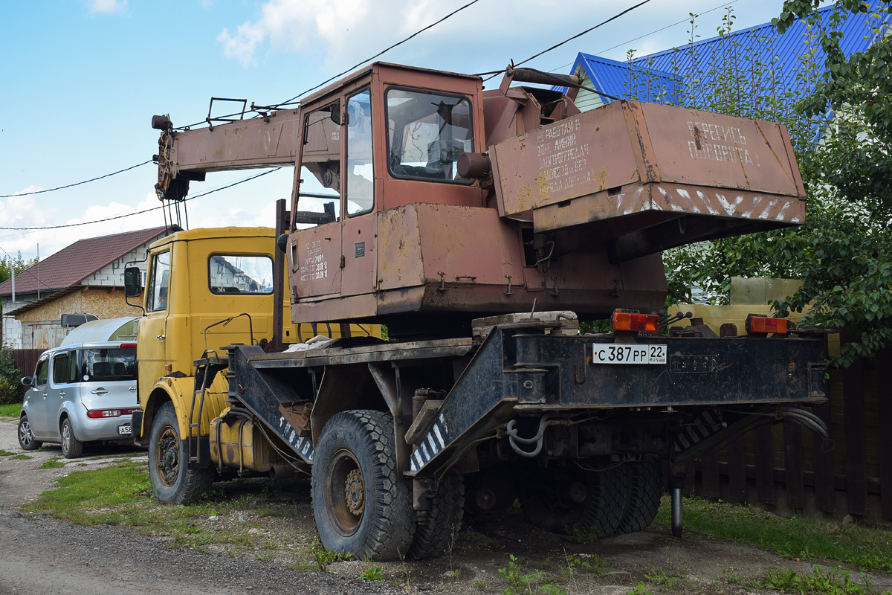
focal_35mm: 38
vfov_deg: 35.5
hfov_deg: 51.3
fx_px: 929
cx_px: 446
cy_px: 298
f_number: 5.6
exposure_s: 1/400
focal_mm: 25
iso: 200
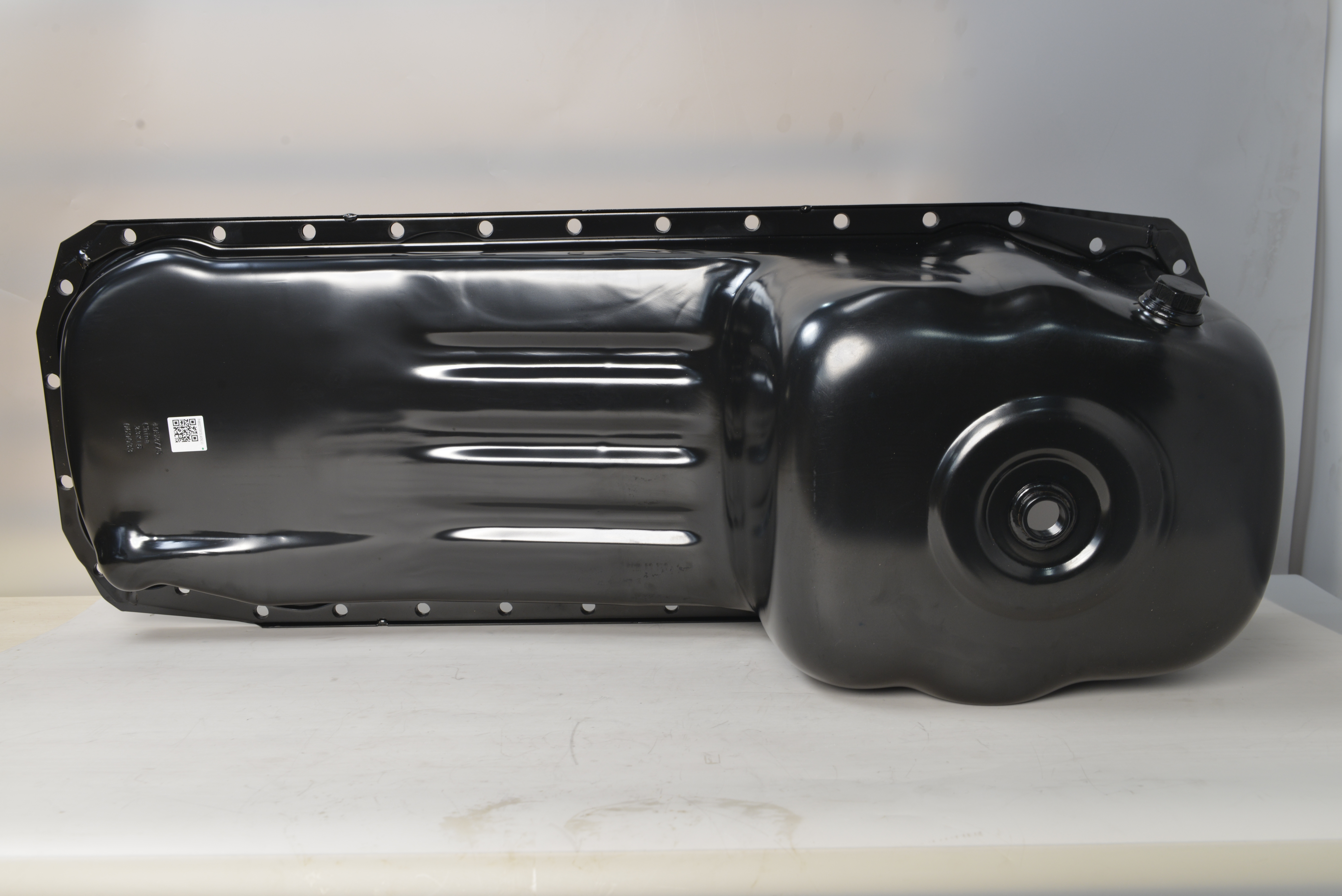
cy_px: 448
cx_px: 671
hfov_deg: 53.1
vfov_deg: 36.9
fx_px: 1342
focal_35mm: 36
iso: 400
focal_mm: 36
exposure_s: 1/20
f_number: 10
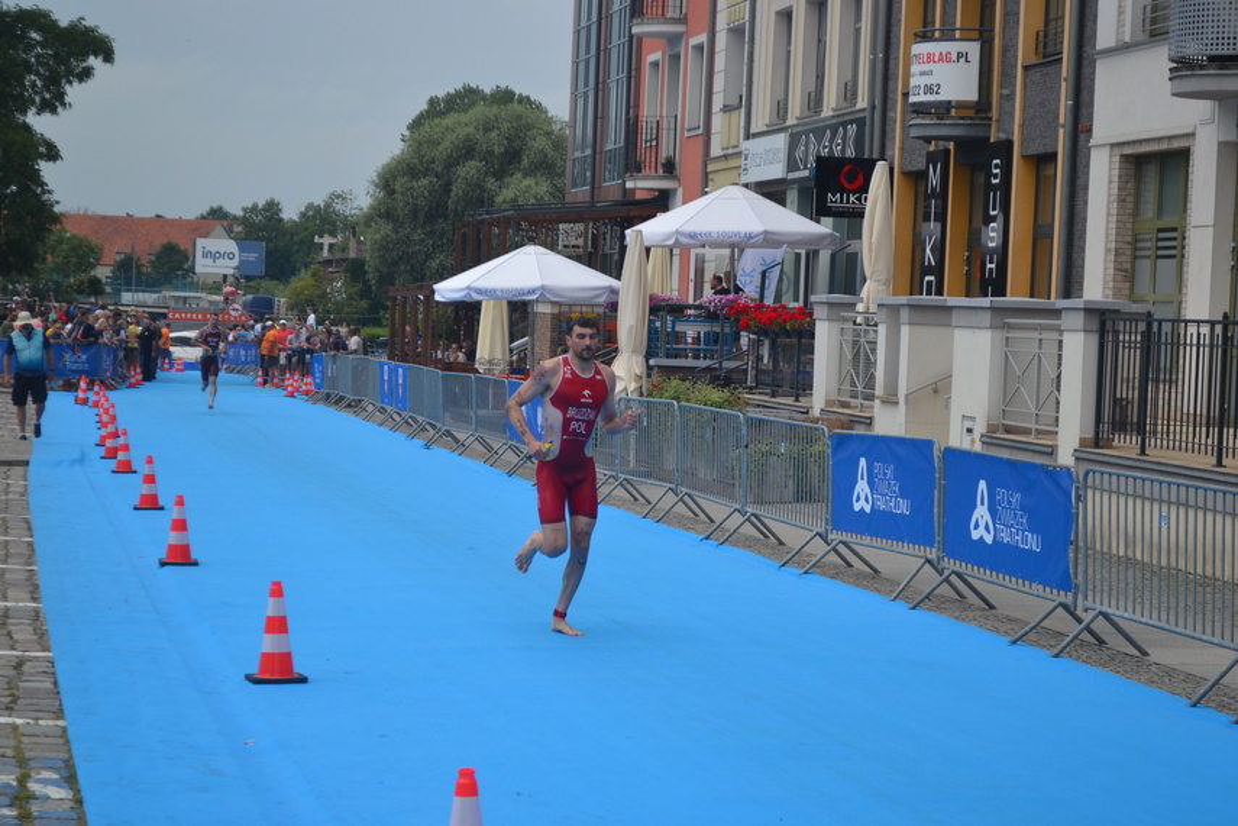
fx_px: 2837
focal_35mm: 82
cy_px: 413
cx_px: 619
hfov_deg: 24.6
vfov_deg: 16.6
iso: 400
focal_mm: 55
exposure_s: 1/1600
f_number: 5.6
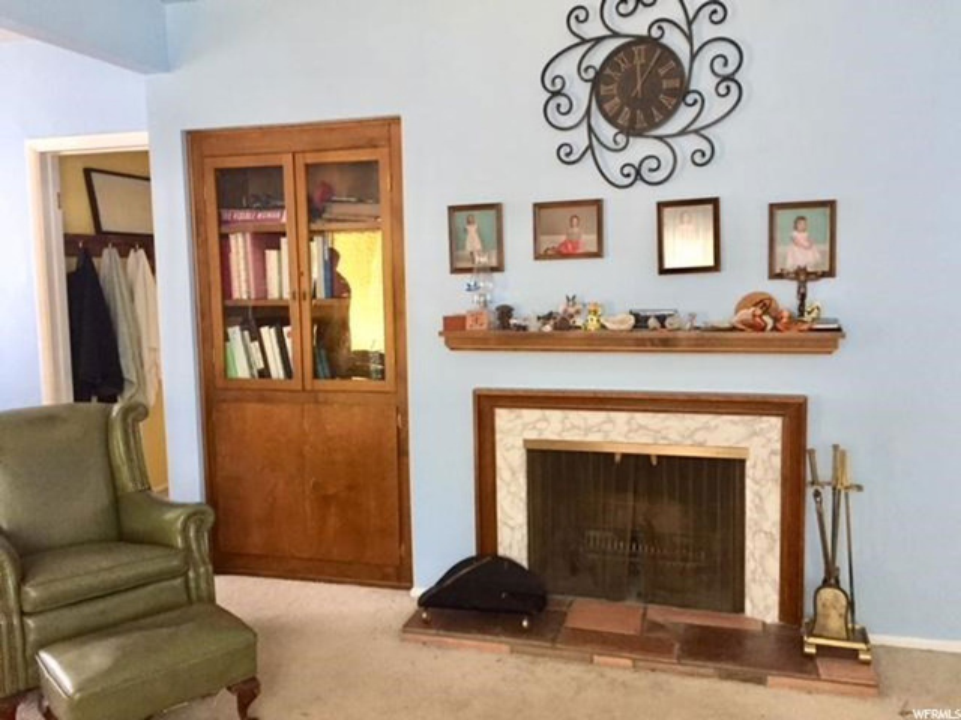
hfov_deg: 61.7
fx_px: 805
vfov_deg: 48.2
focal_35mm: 29
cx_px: 480
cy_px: 360
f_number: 2.2
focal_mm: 4.15
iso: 250
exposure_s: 1/17
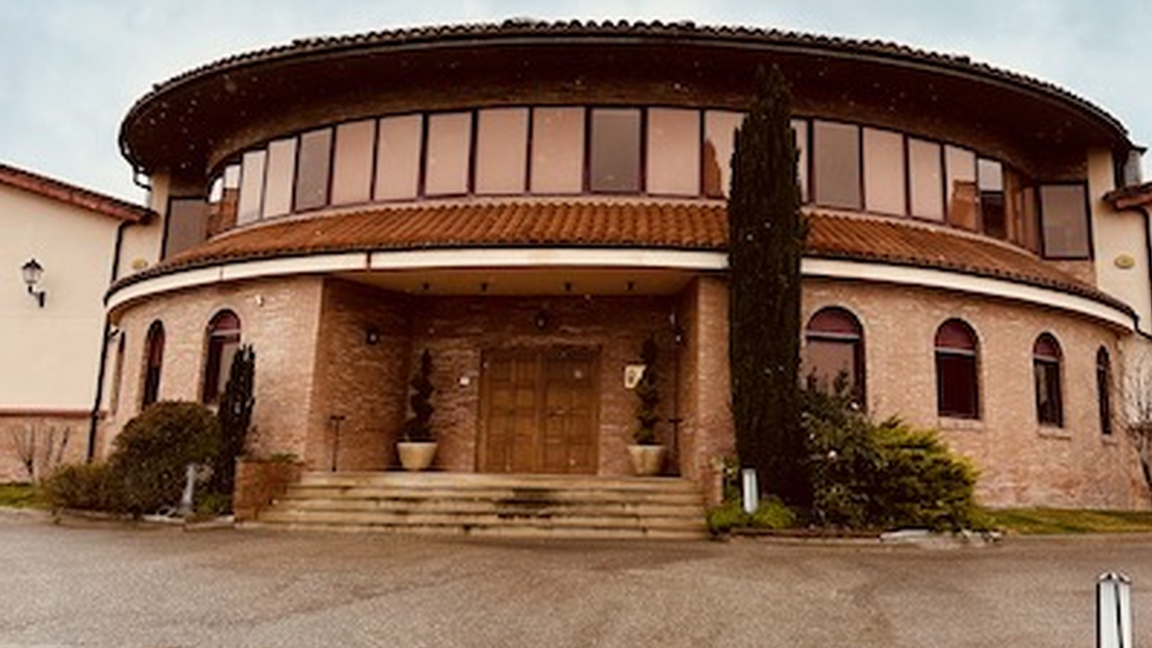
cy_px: 127
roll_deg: -3.0
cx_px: 648
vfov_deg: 27.8
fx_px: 1283
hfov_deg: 48.2
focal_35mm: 42
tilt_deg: +15.0
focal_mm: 6.86
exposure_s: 1/1779
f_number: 1.78
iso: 80
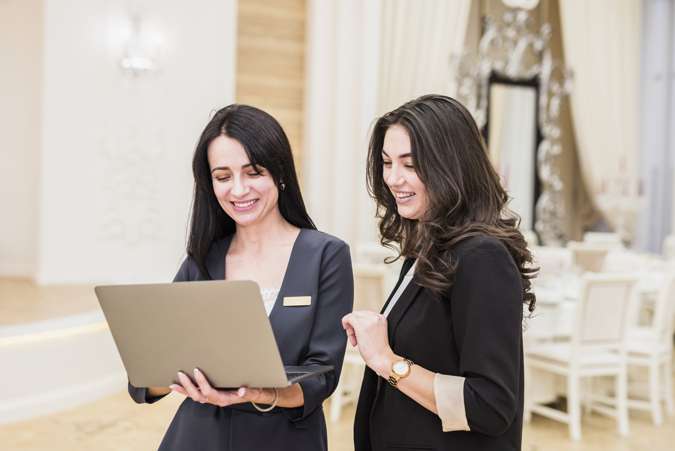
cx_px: 338
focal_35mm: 50
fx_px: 938
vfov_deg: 27.0
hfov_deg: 39.6
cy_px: 226
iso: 200
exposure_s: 1/160
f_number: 2.5
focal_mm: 50
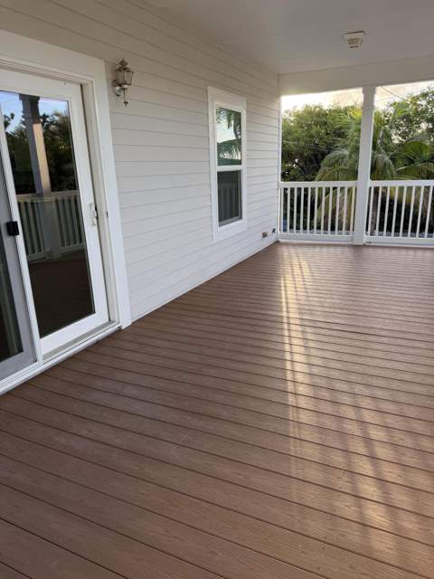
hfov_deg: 56.8
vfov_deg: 71.6
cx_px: 217
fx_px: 401
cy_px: 290
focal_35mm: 24
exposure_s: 1/677
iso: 100
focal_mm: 6.76
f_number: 1.78
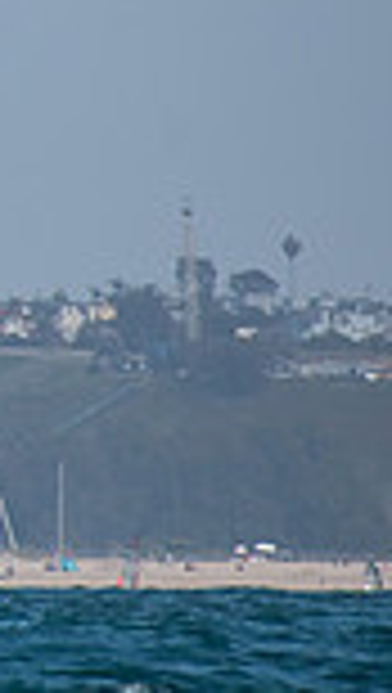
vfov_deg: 1.6
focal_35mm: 1312
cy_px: -34
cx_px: -595
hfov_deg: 0.9
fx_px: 24165
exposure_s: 1/1250
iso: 200
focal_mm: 220
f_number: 6.3
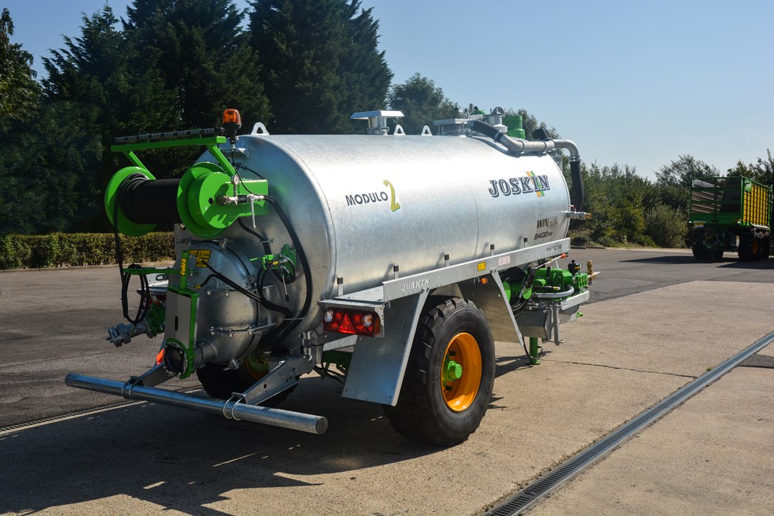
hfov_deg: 49.6
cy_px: 258
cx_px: 387
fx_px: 838
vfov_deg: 34.2
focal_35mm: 39
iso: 100
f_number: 11
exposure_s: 1/200
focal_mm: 26
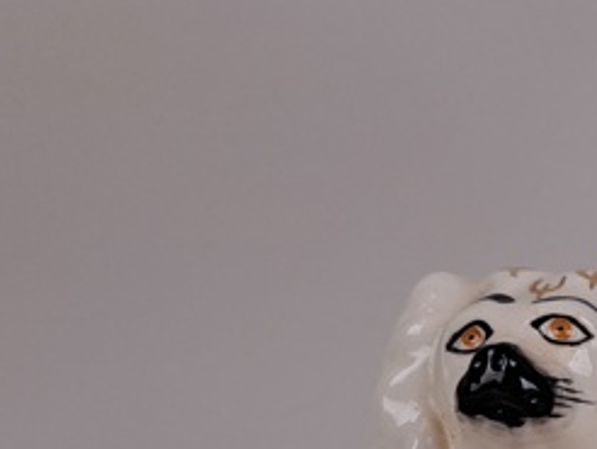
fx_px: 1347
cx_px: 808
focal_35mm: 78
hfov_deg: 22.1
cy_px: 621
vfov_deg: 17.5
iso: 50
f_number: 1.8
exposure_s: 1/120
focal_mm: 5.23
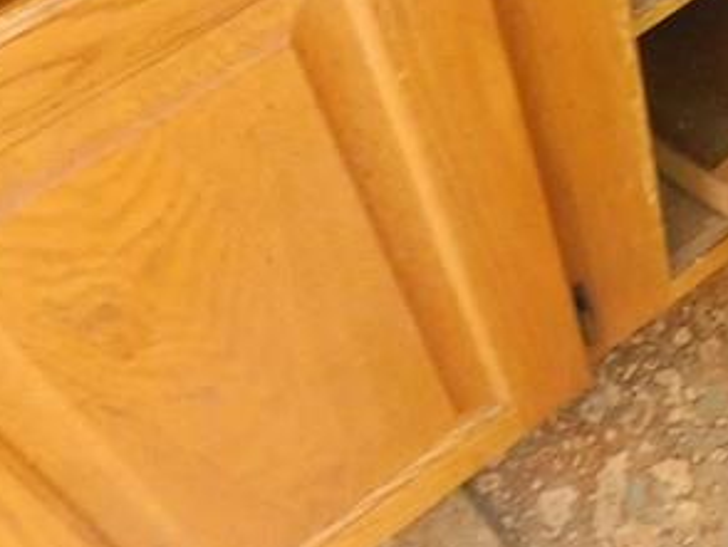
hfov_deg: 23.1
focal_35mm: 80
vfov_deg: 17.6
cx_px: 775
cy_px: -109
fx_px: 1684
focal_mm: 4
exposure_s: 1/5
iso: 800
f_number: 3
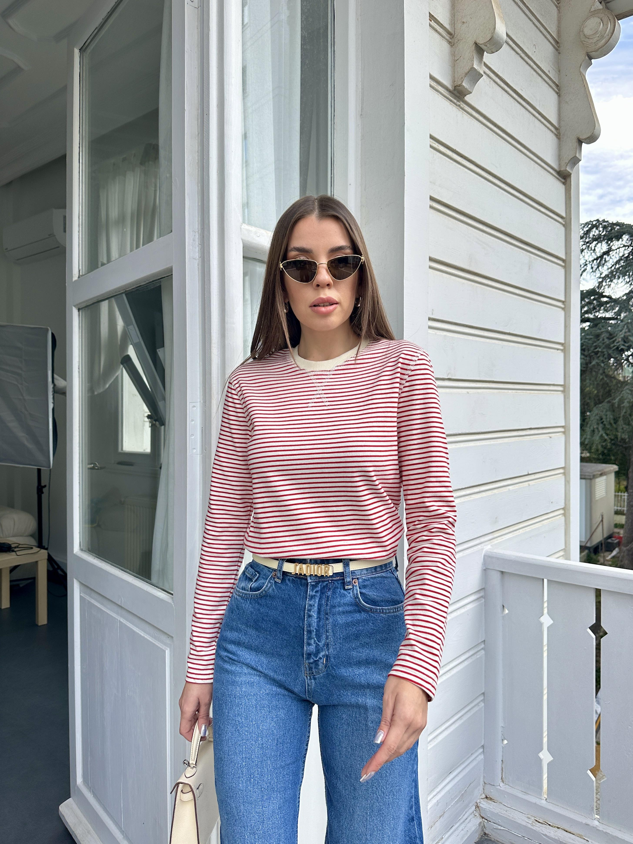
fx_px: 610
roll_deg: -1.0
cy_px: 415
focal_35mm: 25
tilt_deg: +0.9
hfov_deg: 54.9
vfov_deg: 69.4
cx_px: 329
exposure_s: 1/864
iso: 80
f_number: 1.78
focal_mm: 6.86
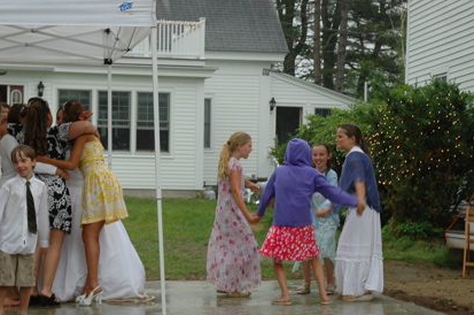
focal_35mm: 93
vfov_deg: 14.6
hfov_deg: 21.9
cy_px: 210
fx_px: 1223
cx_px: 177
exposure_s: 1/80
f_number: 4.5
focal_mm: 40
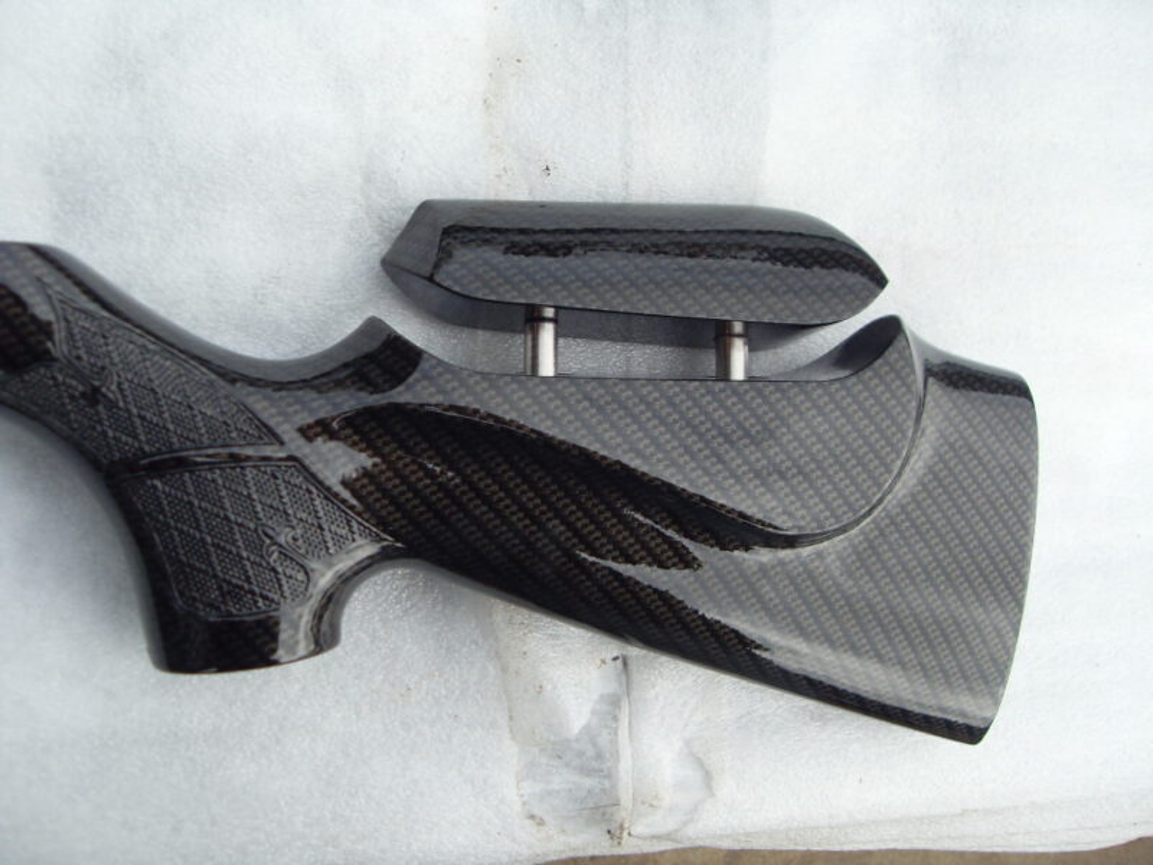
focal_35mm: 35
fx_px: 1166
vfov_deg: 40.7
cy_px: 432
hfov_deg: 52.6
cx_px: 576
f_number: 7
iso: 80
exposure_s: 1/125
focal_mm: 6.3
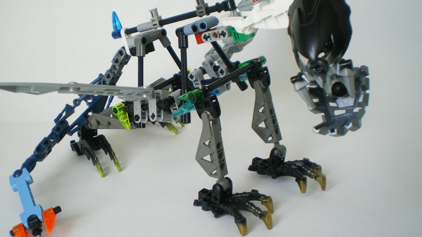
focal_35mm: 49
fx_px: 548
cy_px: 126
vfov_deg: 24.4
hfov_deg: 42.0
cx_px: 183
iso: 125
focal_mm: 6.3
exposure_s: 1/50
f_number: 3.1
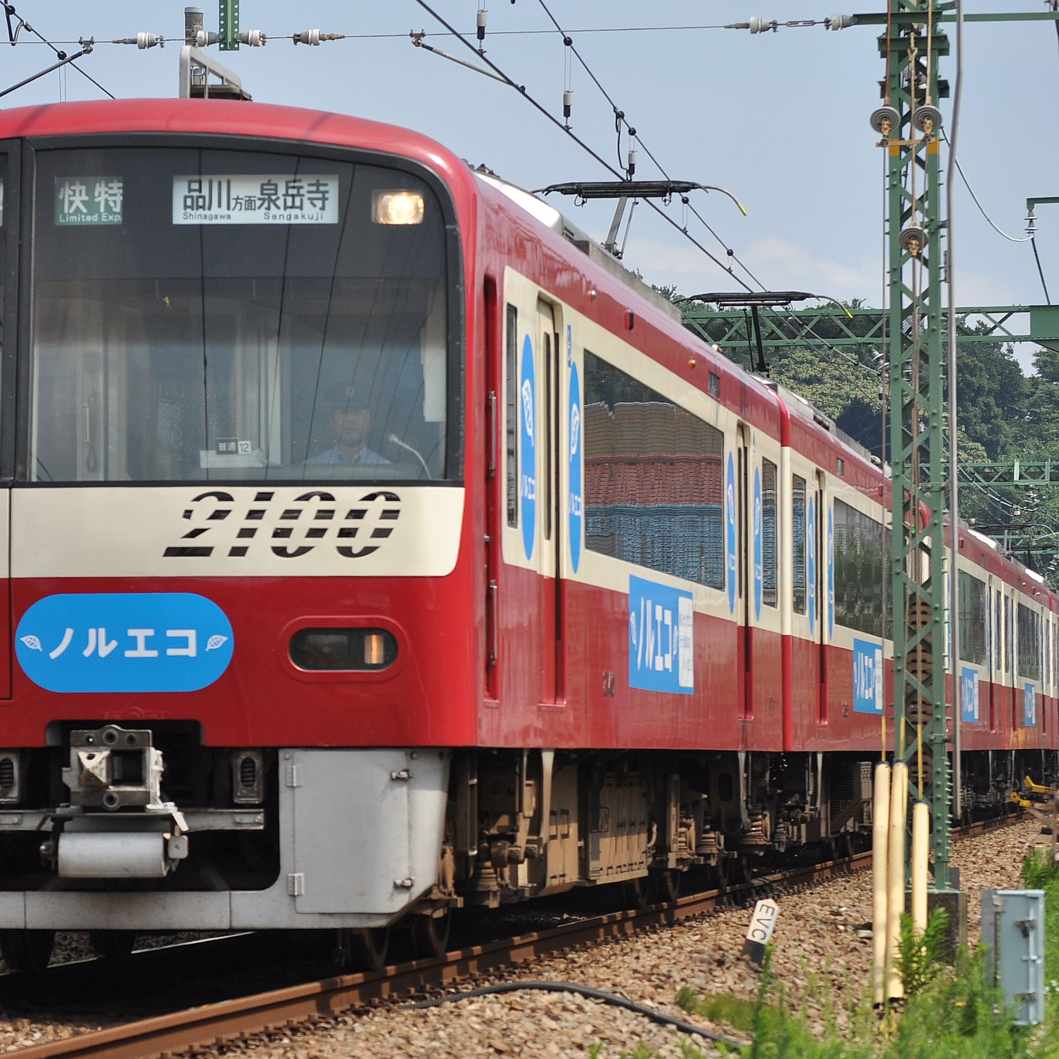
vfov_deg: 11.1
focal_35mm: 158
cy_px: 527
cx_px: 442
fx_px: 5469
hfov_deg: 11.1
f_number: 5.6
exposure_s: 1/800
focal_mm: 82
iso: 200
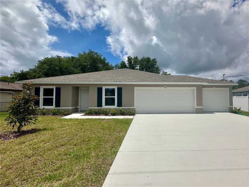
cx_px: 124
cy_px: 94
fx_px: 101
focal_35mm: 14
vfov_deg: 85.7
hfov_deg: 102.1
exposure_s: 1/4831
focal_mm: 2.22
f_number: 2.2
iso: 50
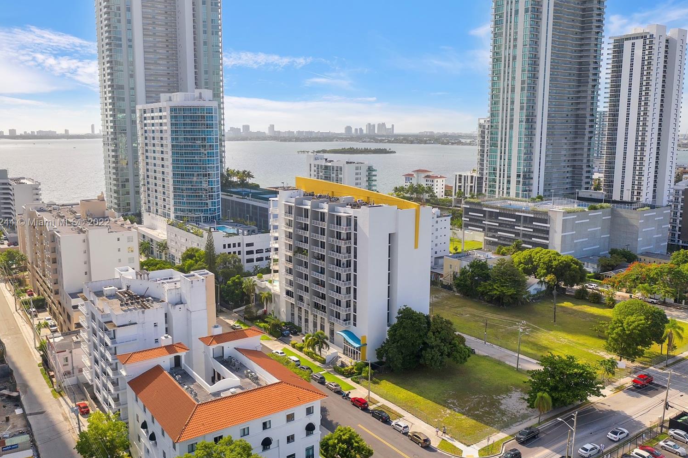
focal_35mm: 30
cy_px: 223
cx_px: 331
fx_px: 573
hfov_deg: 61.9
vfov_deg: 43.6
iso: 100
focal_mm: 10.26
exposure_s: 1/200
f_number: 3.5
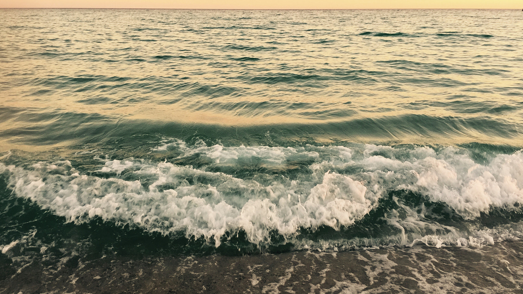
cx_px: 260
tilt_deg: -20.3
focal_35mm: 32
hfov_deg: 61.0
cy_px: 186
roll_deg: -0.2
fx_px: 444
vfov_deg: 36.4
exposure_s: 1/120
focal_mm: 4.15
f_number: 2.2
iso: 40
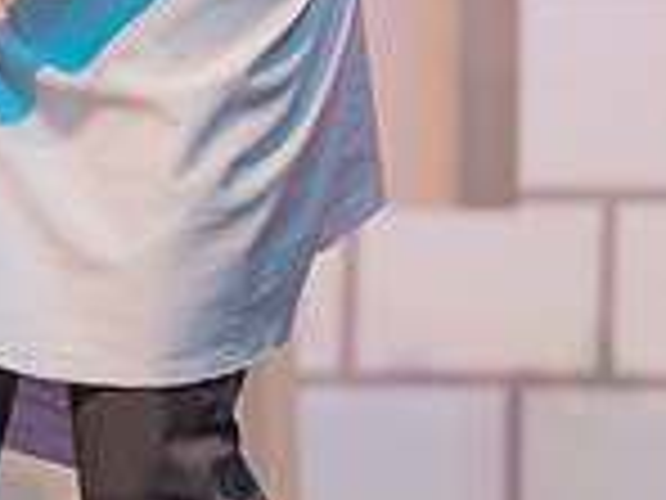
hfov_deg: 2.4
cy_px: -288
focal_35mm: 813
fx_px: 15642
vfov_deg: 1.8
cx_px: -539
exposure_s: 1/250
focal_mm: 190
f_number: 2.8
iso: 720
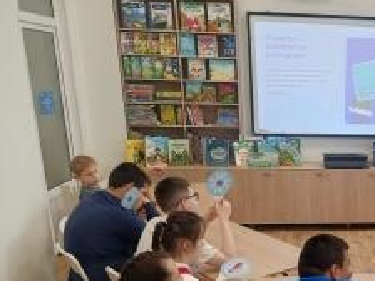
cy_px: 249
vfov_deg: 28.1
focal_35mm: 50
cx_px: 373
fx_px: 542
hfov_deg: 34.8
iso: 307
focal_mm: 4.69
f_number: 1.79
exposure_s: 1/60
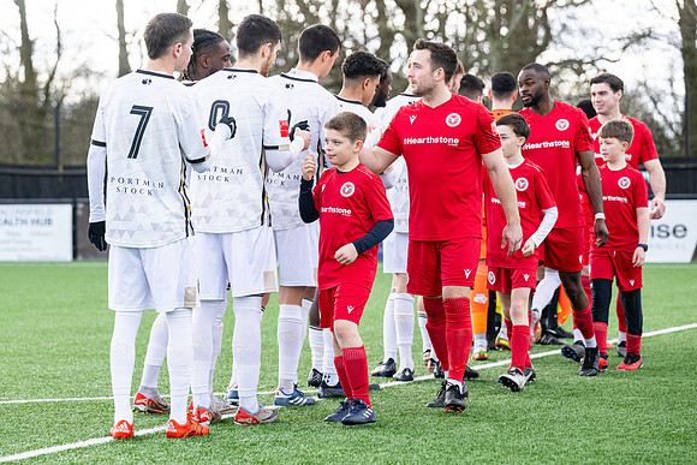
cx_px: 333
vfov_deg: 11.1
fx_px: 2393
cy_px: 236
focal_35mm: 124
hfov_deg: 16.6
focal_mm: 115
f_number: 4
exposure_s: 1/1250
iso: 800
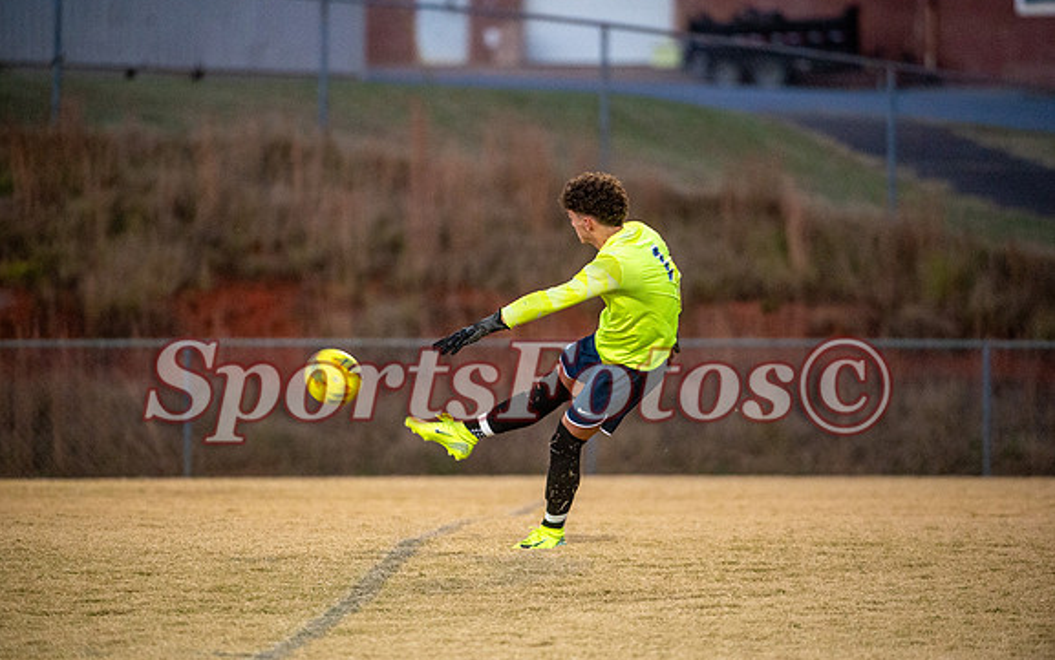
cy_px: 311
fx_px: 9721
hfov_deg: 6.2
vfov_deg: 3.9
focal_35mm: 338
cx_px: 527
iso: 5000
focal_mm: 330
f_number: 4
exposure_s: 1/1000
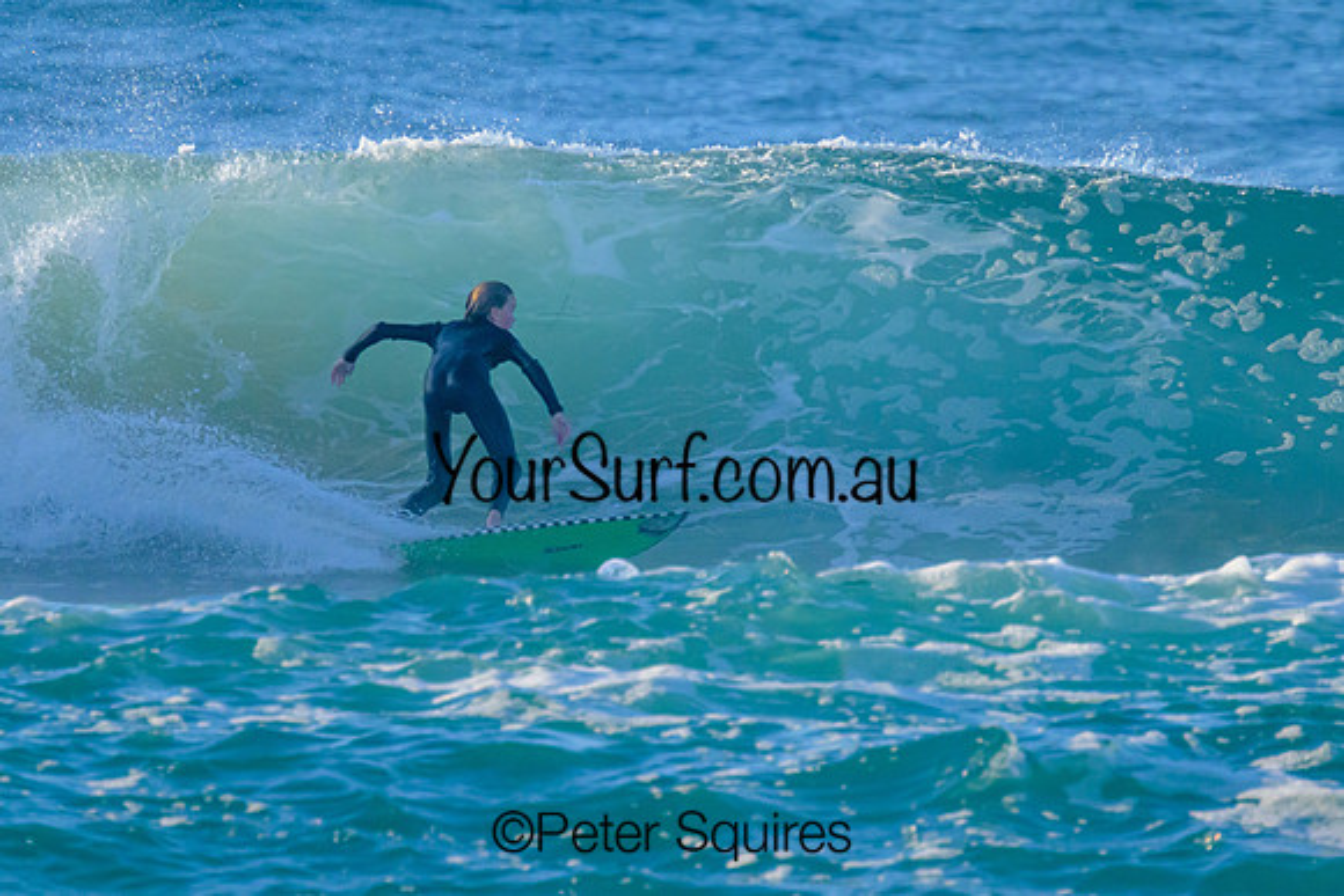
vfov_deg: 1.3
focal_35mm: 1098
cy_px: 281
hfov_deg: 1.9
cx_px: 634
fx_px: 41008
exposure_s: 1/2000
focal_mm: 800
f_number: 11
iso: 2800
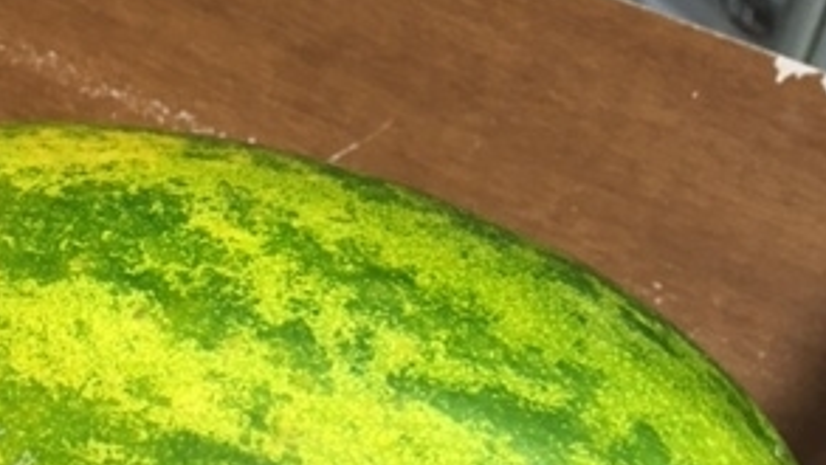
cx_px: 240
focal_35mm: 69
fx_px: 1512
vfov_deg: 17.2
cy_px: 428
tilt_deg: -69.3
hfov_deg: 30.2
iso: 80
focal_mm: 4.15
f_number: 2.2
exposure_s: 1/30
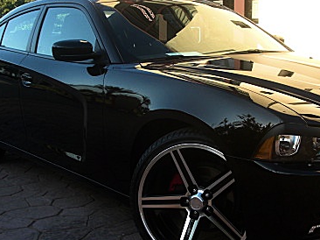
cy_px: 123
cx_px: 192
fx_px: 582
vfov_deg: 23.3
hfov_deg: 30.7
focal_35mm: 63
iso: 50
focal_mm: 6.3
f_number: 2.8
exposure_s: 1/160
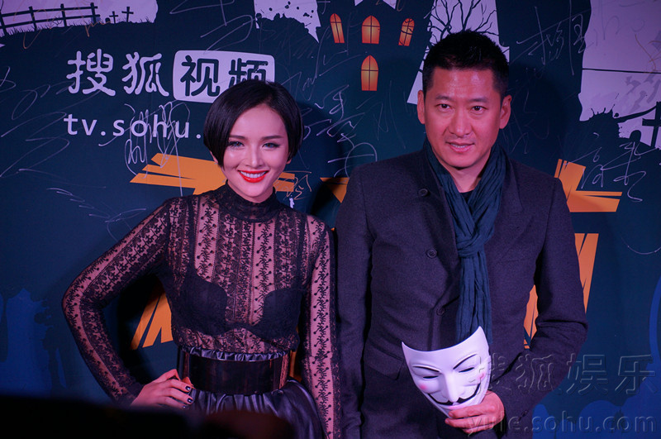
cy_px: 220
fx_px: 1293
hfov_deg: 28.7
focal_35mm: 70
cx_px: 330
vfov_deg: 19.3
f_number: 5.6
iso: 400
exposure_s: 1/160
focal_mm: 47
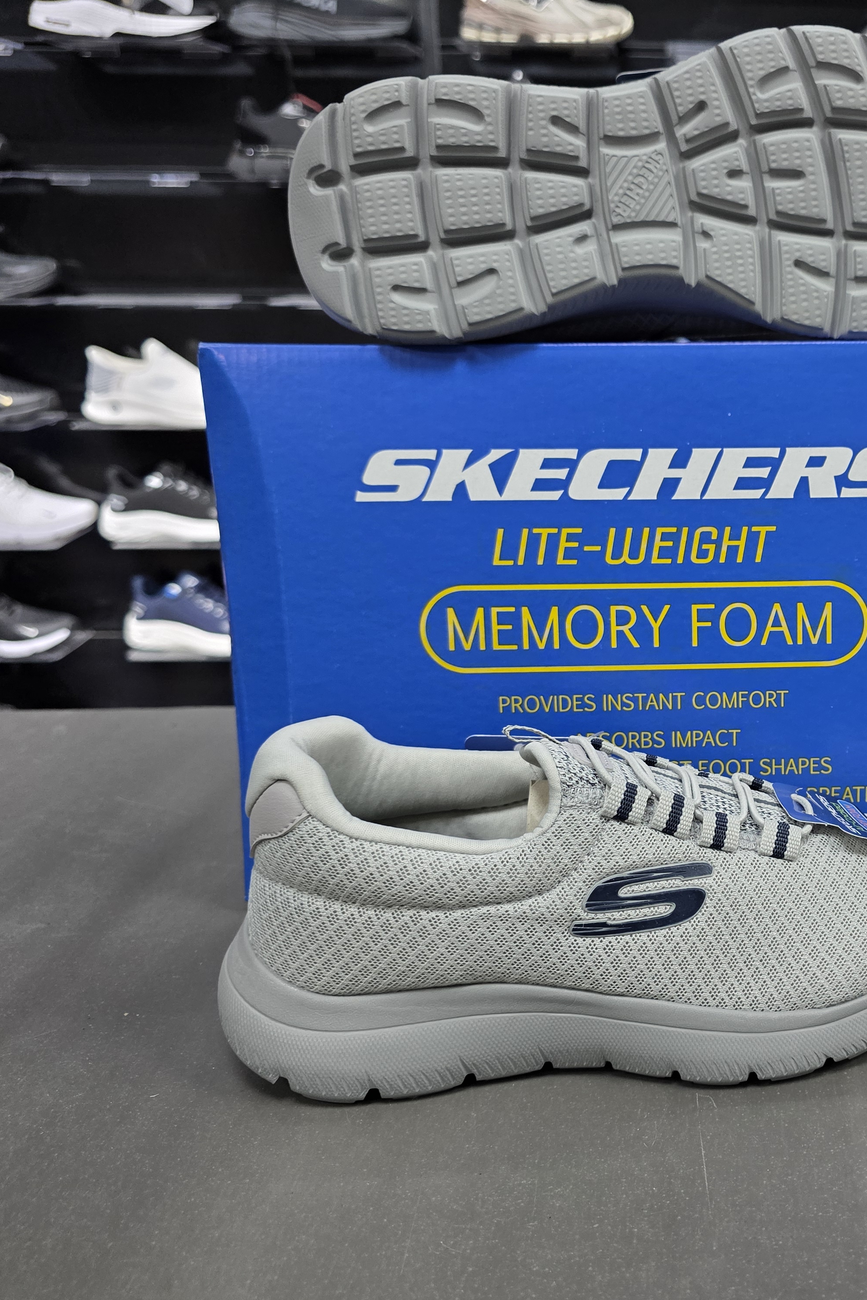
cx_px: 756
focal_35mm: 32
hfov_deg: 38.7
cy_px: 650
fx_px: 1156
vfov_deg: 58.7
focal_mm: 6.3
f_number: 1.7
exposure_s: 1/180
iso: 200
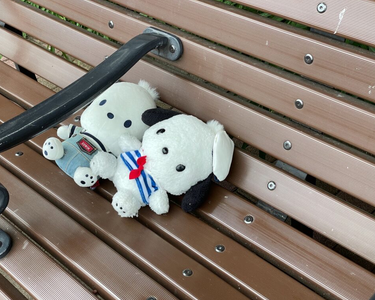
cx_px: 183
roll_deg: +7.2
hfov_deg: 34.1
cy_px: 149
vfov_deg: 27.6
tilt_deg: -38.8
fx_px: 610
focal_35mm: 55
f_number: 2
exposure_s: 1/99
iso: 80
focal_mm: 6
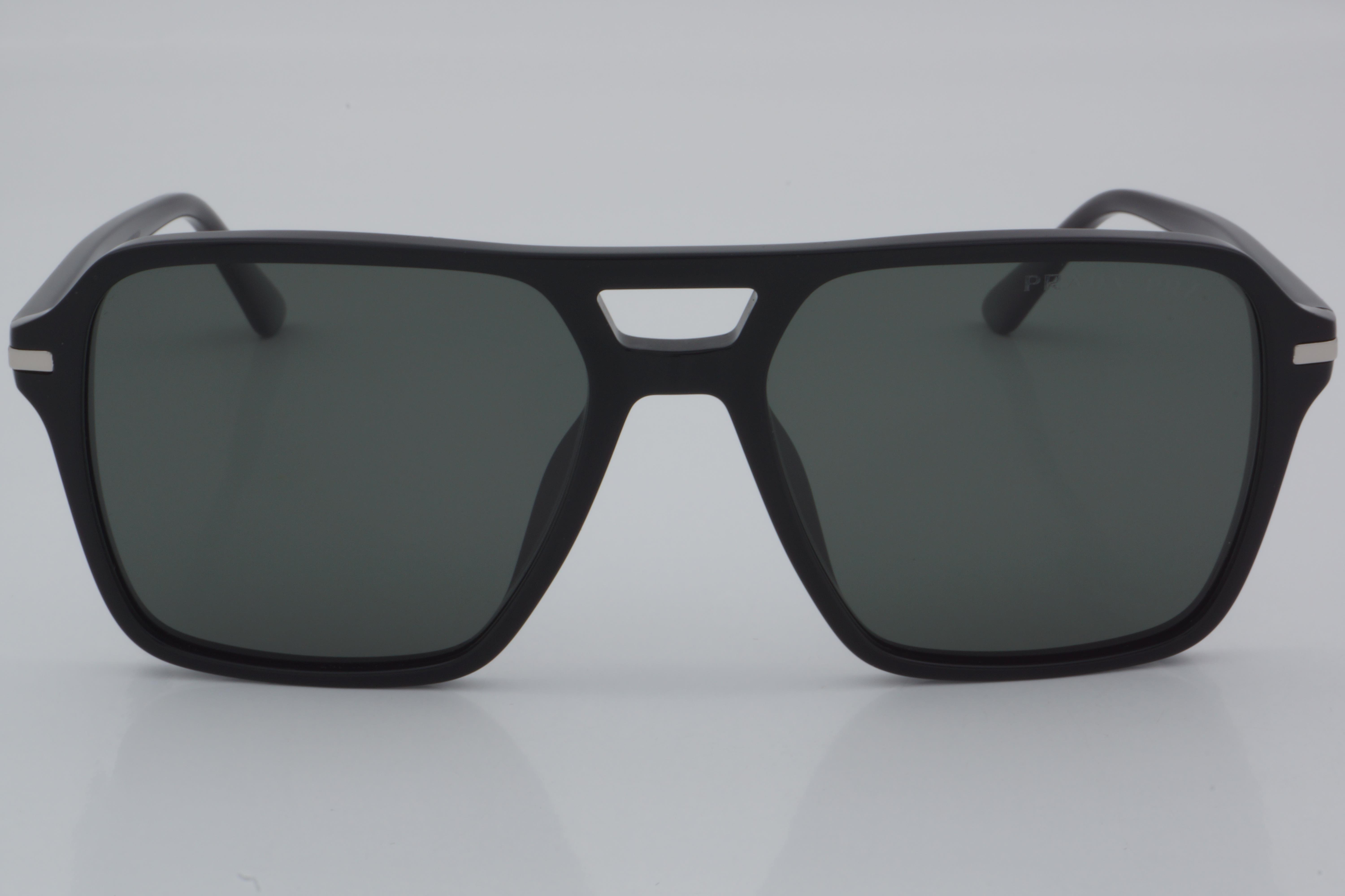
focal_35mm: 82
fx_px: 3082
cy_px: 448
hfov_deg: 24.6
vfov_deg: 16.6
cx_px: 672
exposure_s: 1/4
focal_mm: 55
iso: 100
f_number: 32
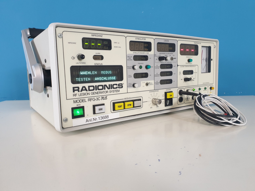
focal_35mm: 26
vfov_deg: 53.1
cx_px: 128
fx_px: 192
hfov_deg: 67.3
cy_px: 96
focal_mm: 4.3
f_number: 2.4
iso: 320
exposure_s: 1/50
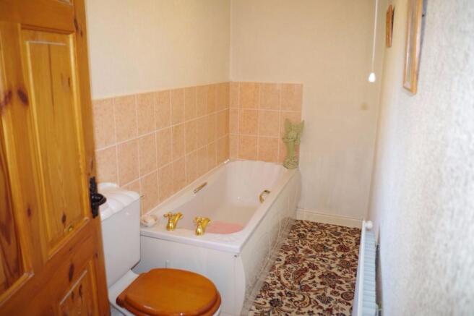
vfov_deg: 47.9
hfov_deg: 67.4
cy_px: 158
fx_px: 355
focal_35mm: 27
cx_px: 237
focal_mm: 18
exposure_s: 1/20
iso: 400
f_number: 3.5
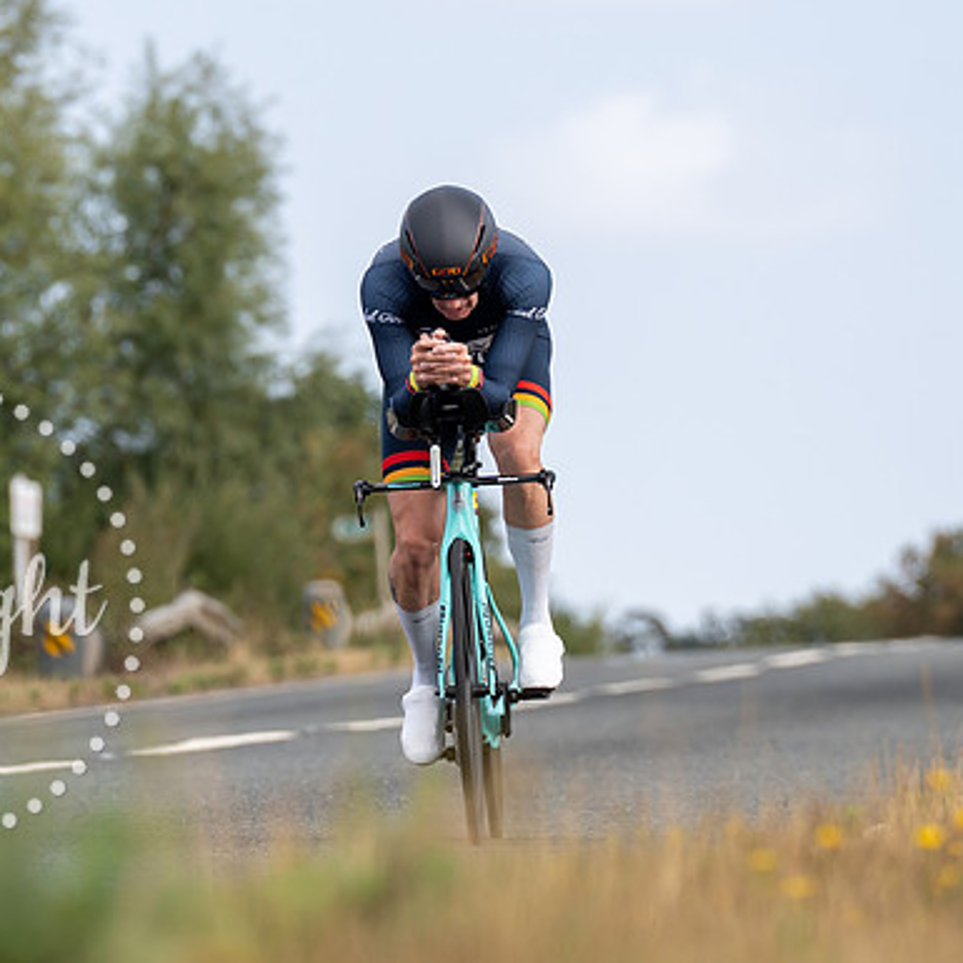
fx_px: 14163
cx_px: 329
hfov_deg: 3.9
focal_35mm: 450
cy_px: 612
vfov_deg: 3.9
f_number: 4.5
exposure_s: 1/1000
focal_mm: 200
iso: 160
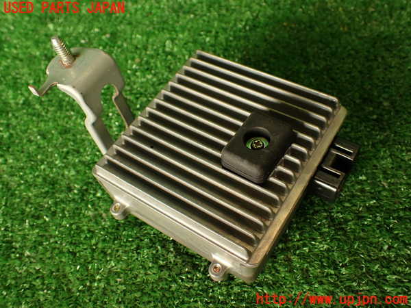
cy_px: 154
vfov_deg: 44.2
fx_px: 380
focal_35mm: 32
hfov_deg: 56.8
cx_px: 206
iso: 100
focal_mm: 5.79
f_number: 2.4
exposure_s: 1/80
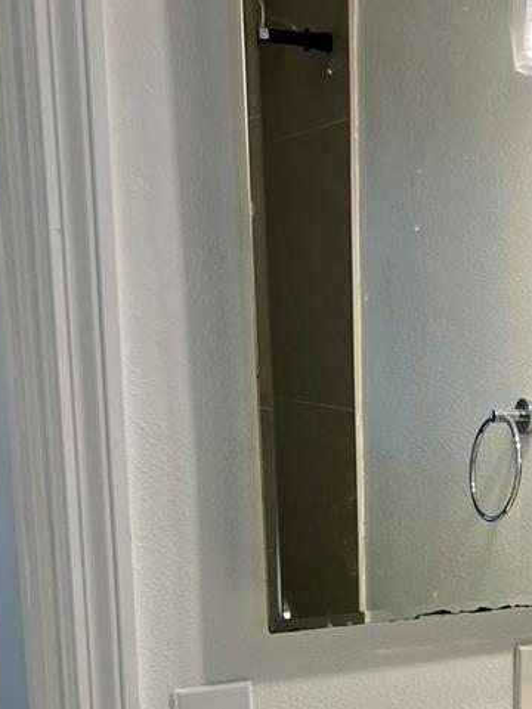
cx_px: 501
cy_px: 674
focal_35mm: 65
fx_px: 1332
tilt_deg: -15.1
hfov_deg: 21.9
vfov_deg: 28.4
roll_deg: -1.2
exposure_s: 1/120
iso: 50
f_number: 1.5
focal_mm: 5.7
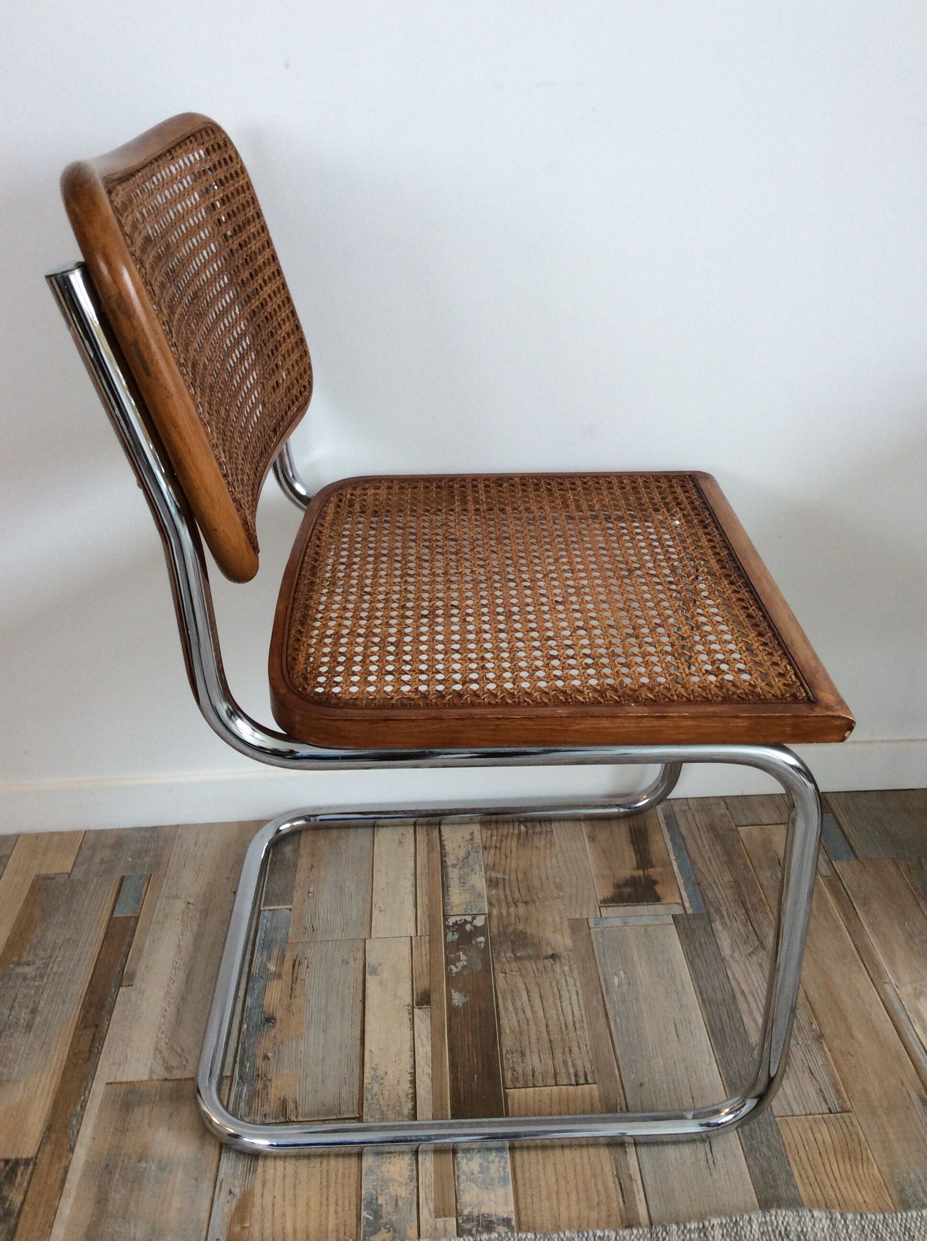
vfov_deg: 56.9
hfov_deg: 44.1
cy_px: 620
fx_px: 1146
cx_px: 464
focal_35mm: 32
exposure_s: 1/25
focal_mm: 3.3
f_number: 2.4
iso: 50
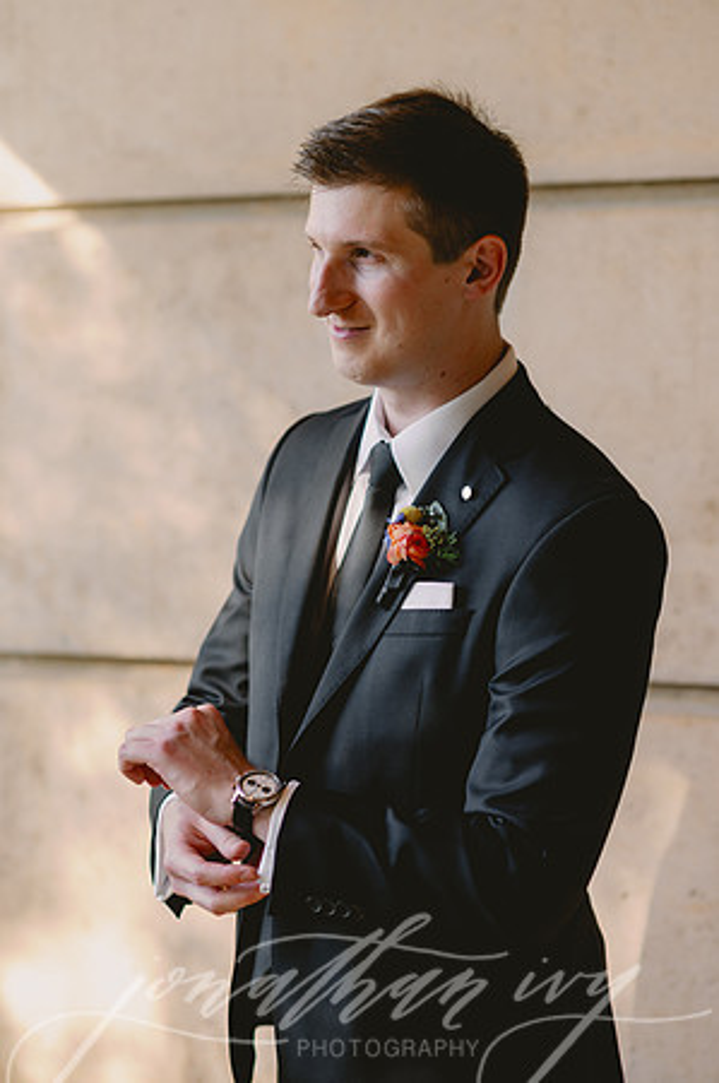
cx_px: 360
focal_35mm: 85
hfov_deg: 16.0
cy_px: 542
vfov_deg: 23.9
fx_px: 2552
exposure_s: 1/200
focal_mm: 85
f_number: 2.5
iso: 80
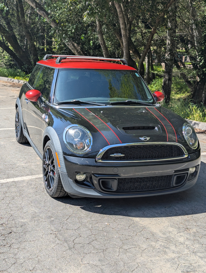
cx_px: 103
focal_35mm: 48
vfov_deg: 39.6
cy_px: 136
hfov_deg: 30.3
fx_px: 380
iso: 43
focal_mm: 6.81
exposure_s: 1/1085
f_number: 1.85
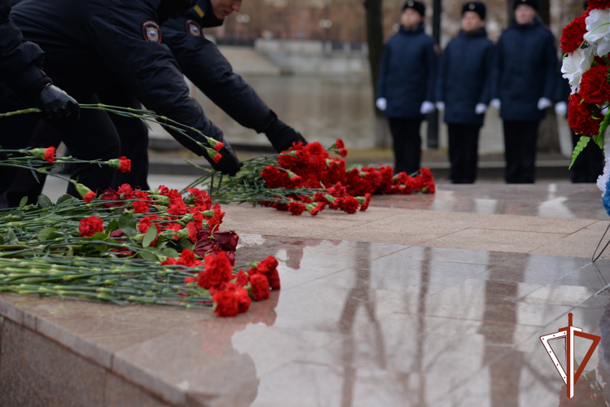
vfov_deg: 13.1
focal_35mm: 105
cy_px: 204
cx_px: 305
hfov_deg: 19.4
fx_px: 1780
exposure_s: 1/320
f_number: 4.5
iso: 400
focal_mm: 105
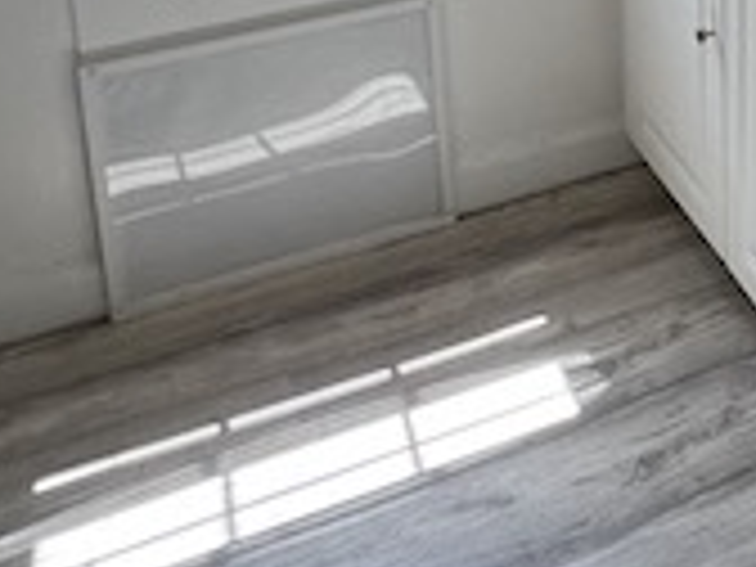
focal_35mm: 62
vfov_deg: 20.3
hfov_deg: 27.1
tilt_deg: -13.6
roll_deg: -1.1
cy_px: -284
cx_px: 936
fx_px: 1354
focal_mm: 1.57
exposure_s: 1/125
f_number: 1.8
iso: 80
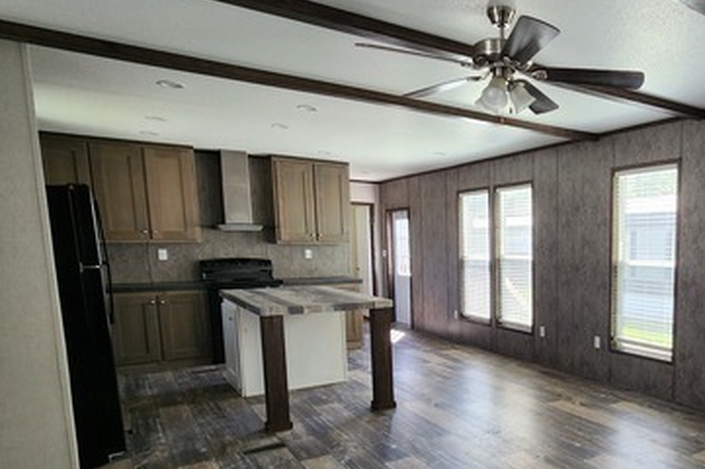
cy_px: 311
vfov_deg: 50.3
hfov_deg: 65.2
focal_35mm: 25
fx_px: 489
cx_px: 563
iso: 100
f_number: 2.2
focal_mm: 2.2
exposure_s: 1/60
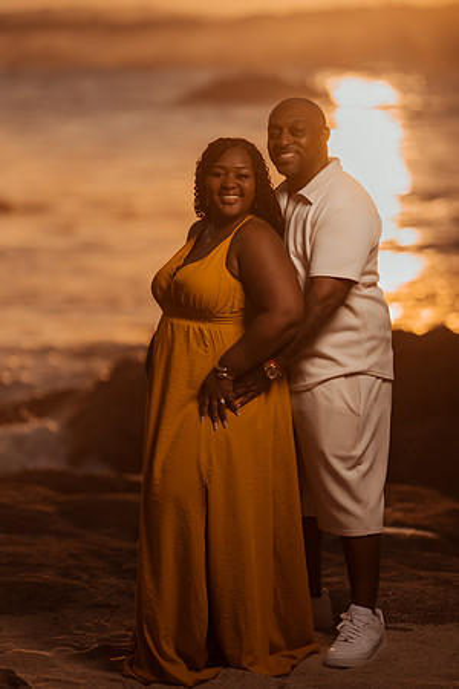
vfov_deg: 15.2
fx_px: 2582
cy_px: 344
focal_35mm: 135
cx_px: 230
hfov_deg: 10.2
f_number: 1.8
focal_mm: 135
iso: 100
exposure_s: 1/8000
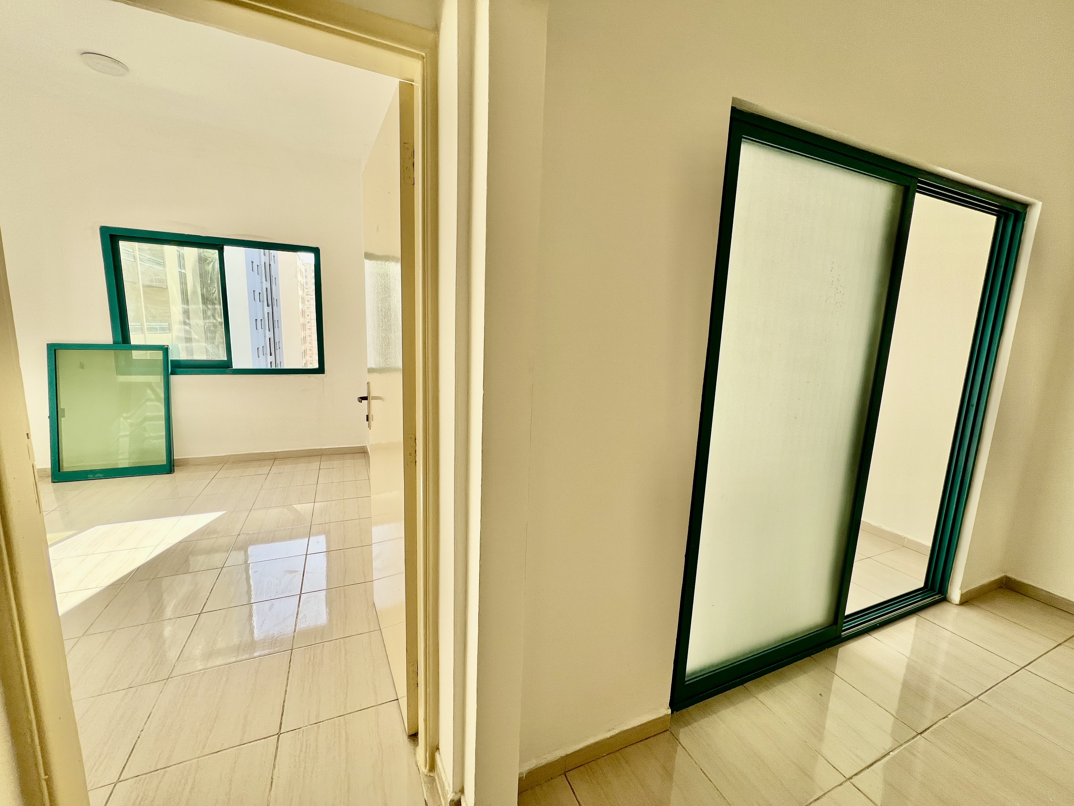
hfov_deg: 106.2
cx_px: 537
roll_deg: -1.8
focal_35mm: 13
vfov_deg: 89.9
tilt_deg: -9.0
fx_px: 403
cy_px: 403
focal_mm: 1.57
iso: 32
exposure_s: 1/180
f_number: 1.8
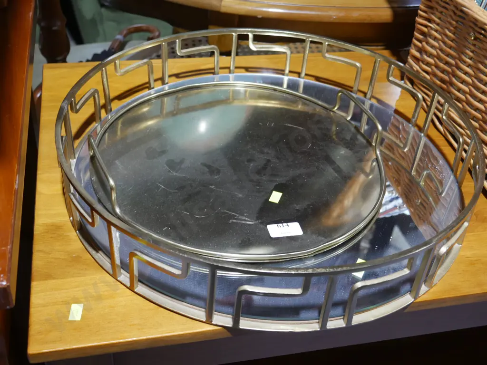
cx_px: 244
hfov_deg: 42.9
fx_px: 619
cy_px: 182
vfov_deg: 32.9
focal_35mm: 44
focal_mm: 22
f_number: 4.7
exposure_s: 1/60
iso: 800
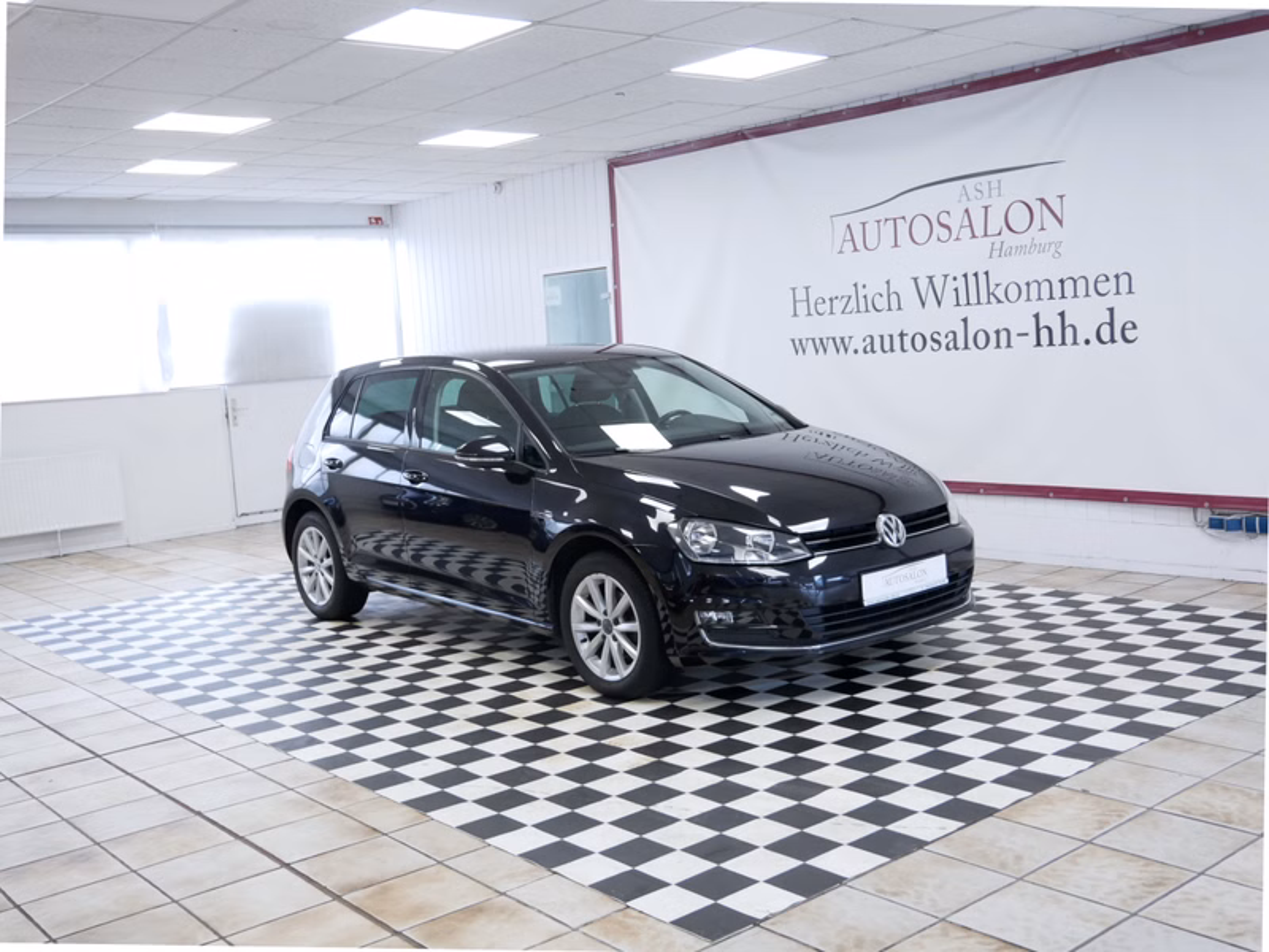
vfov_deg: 39.7
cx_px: 634
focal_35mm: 36
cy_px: 476
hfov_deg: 51.4
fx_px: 1320
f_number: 3.9
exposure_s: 1/60
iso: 640
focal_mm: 18
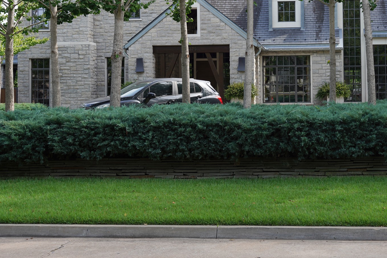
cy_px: 78
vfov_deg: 22.5
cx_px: 275
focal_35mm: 60
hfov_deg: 32.9
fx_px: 645
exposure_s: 1/100
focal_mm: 41
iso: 100
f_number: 7.1
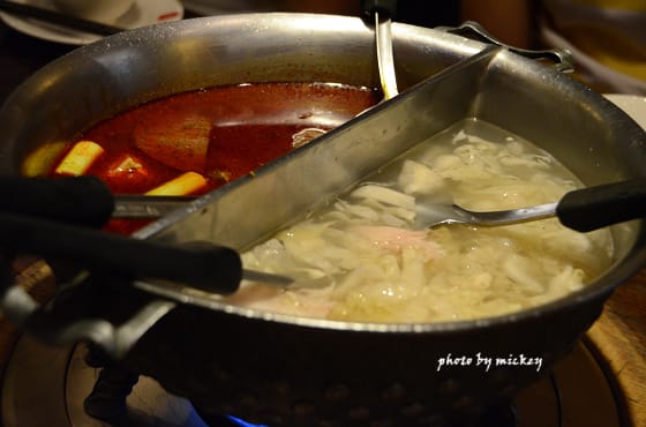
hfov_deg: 29.3
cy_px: 214
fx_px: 1235
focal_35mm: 69
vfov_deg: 19.6
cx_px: 323
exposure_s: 1/25
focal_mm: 46
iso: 2500
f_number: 4.5
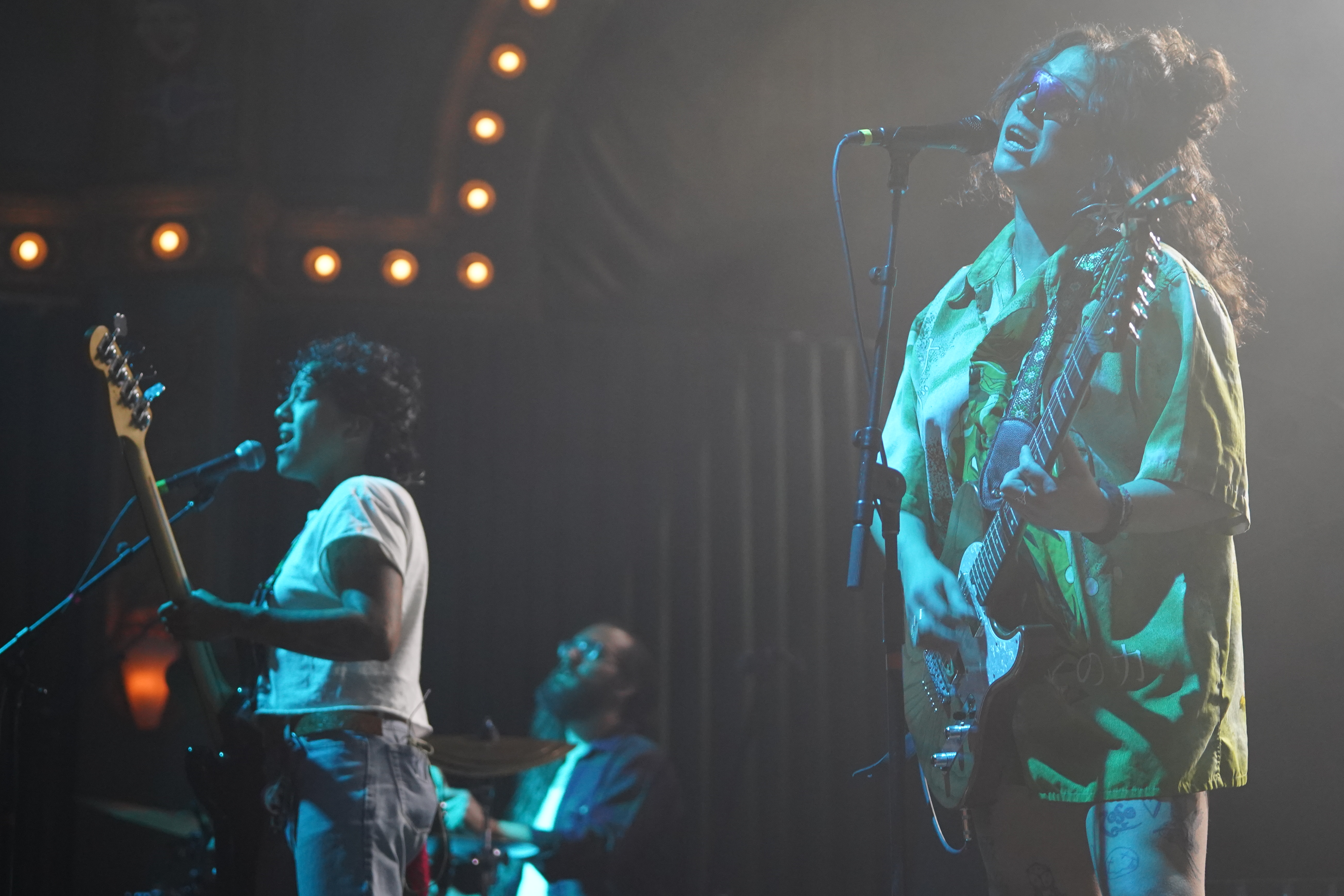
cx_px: 643
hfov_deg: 25.1
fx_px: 3024
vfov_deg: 16.9
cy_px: 395
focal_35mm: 81
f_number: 2.8
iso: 3200
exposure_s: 1/160
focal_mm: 70
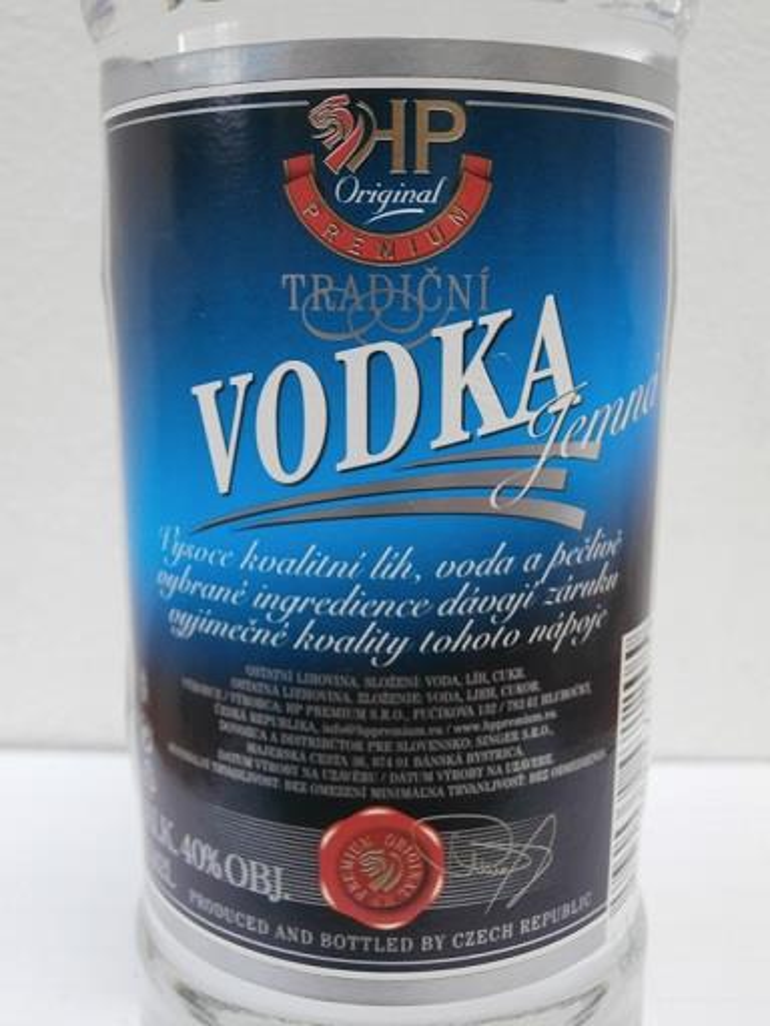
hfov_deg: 37.7
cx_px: 385
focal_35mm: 38
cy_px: 513
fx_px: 1127
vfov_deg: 49.0
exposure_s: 1/15
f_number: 3.9
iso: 200
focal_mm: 6.67
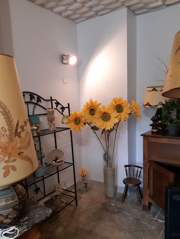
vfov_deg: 67.3
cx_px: 90
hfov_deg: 53.1
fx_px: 180
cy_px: 120
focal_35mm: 26
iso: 250
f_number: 1.7
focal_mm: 3.92
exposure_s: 1/50
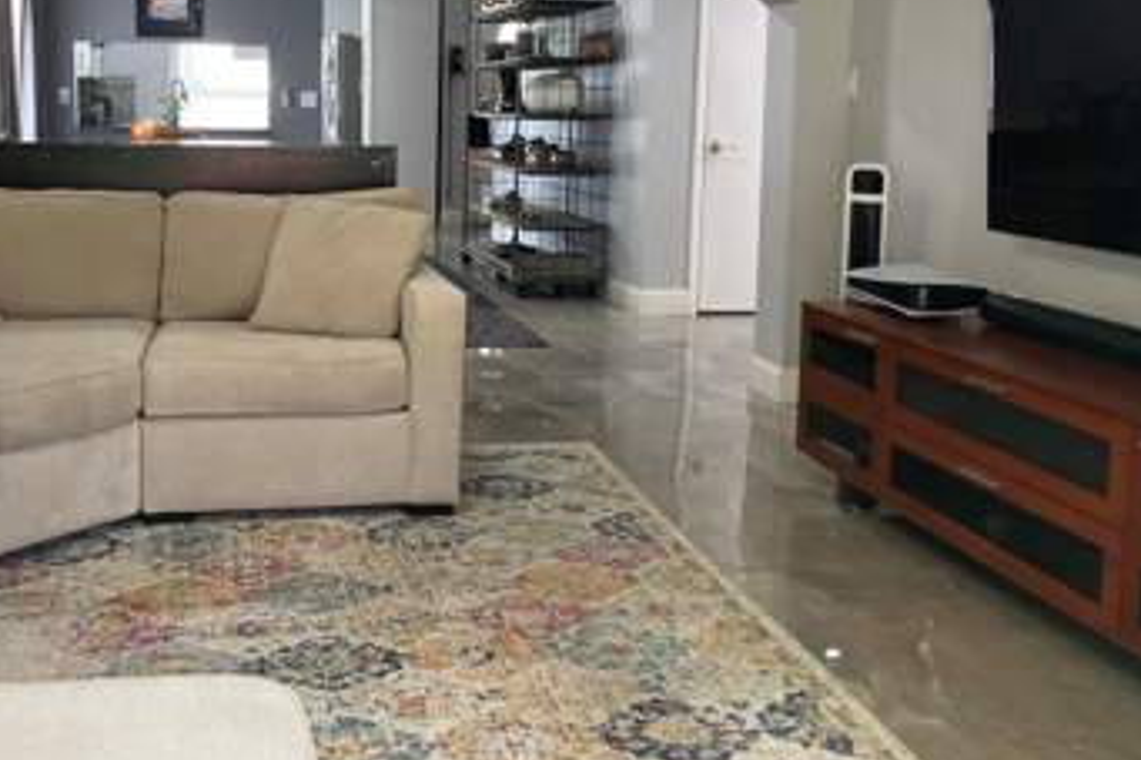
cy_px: 254
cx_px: 452
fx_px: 1299
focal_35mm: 41
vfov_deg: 32.3
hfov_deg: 47.1
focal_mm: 3.99
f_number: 1.8
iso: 160
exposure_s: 1/60
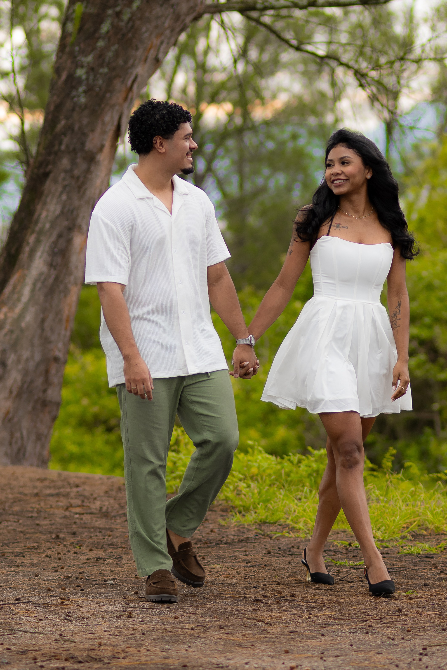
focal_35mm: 165
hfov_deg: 8.3
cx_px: 271
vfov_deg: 12.4
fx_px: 3073
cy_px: 238
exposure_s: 1/640
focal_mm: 85
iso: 200
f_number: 2.2
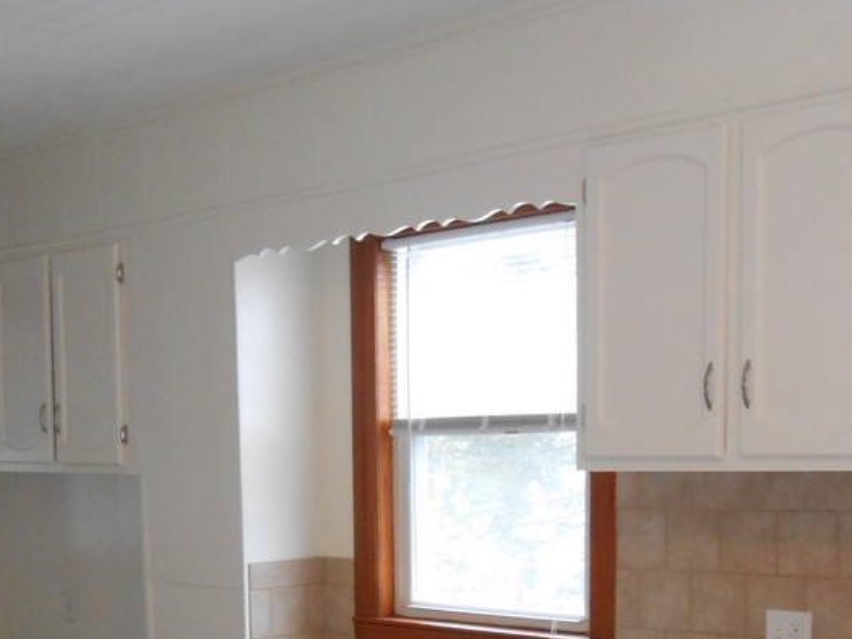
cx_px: 346
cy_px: 629
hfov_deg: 33.7
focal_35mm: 57
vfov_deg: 24.6
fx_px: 1403
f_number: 3.5
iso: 400
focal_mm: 4.6
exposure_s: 1/30
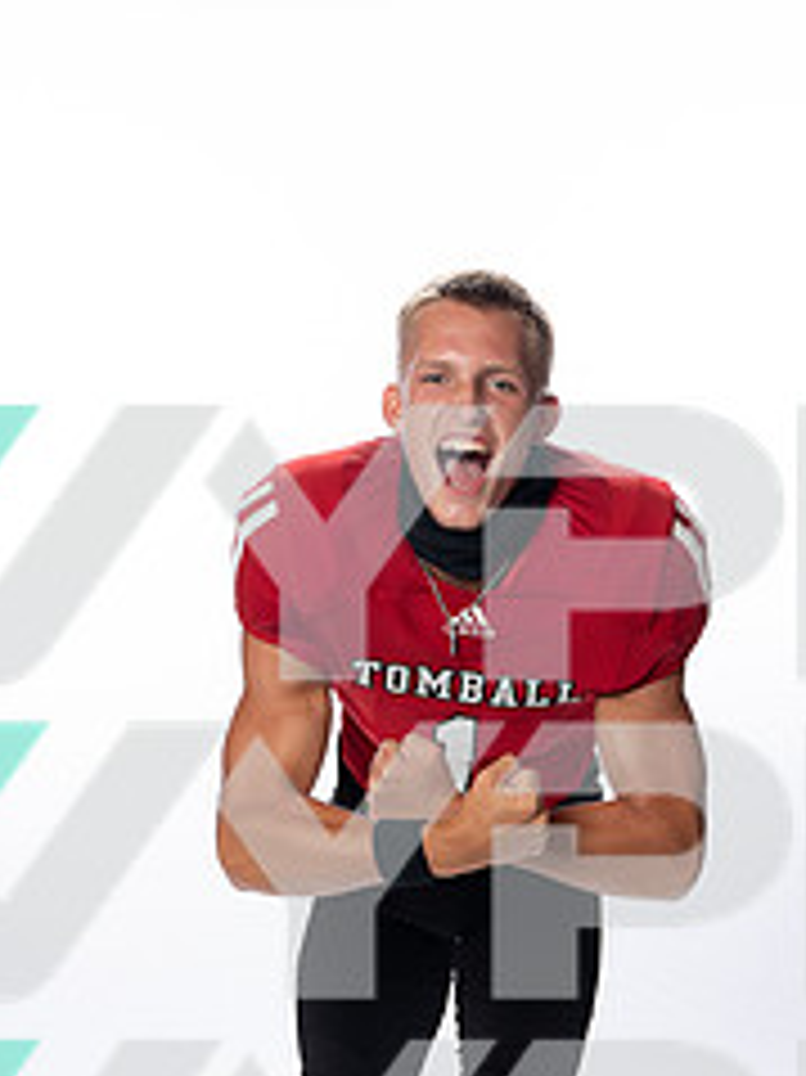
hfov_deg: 19.4
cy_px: 864
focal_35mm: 76
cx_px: 441
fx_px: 2362
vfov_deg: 25.2
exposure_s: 1/250
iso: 400
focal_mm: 42
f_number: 4
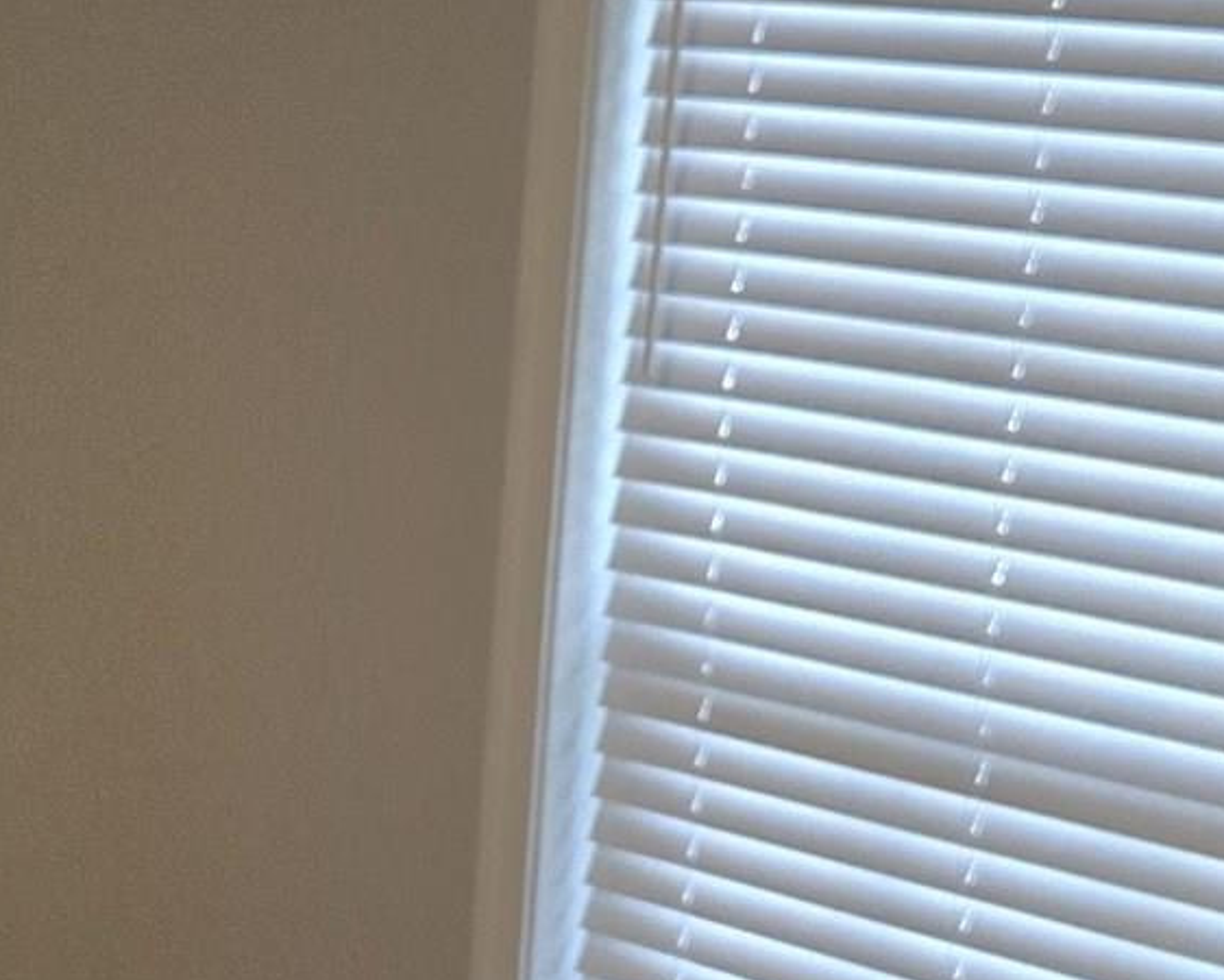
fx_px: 3334
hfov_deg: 20.5
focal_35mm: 92
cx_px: 224
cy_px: 590
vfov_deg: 16.7
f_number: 1.8
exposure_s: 1/120
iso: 250
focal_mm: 5.4
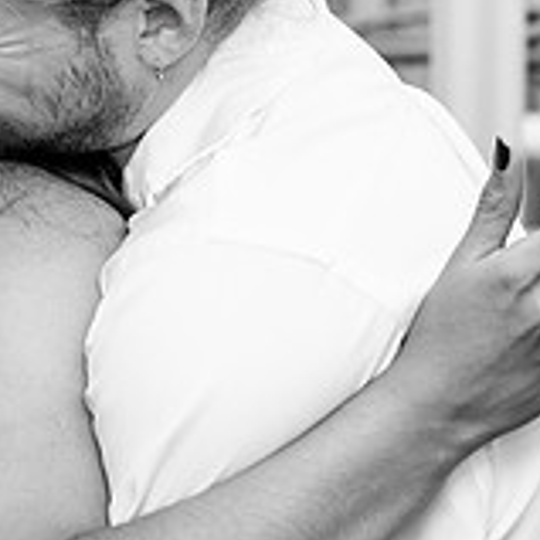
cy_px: 194
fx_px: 4465
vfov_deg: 6.9
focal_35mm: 253
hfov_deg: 6.9
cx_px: 67
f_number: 4
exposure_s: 1/200
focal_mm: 70
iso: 100
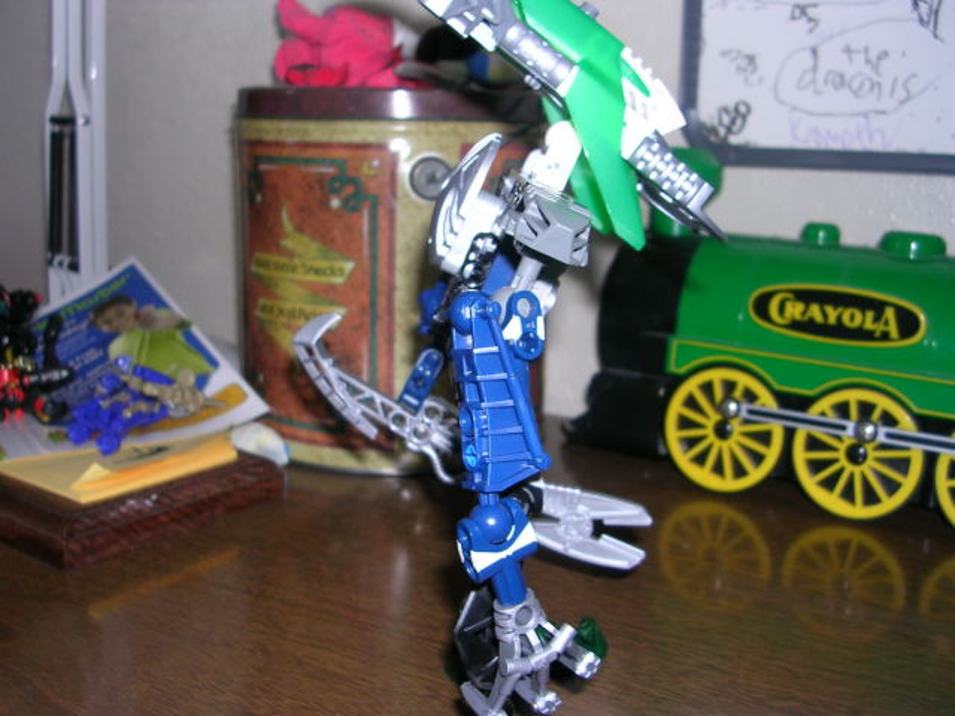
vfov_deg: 37.7
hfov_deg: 49.0
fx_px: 1048
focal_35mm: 38
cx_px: 478
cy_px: 358
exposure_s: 1/60.1
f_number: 2.8
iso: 50
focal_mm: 5.8
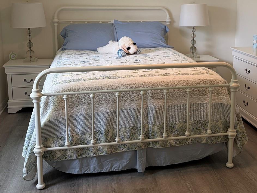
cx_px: 153
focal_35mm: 44
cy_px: 57
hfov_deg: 42.8
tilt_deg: -7.7
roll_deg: -0.1
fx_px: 327
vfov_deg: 32.5
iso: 100
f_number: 1.6
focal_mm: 5.96
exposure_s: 1/120
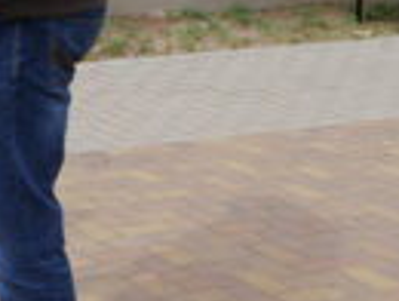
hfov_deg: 14.7
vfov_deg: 11.1
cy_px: -141
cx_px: -107
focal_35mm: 129
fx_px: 1490
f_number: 7.1
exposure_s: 1/320
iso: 200
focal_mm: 21
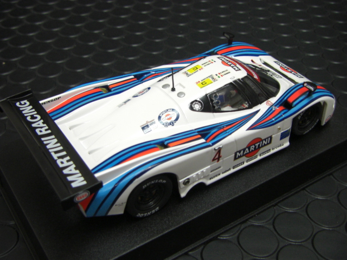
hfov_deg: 40.4
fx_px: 471
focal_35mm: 47
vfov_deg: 30.9
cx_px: 174
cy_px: 130
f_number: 3.6
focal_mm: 7.9
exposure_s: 1/30
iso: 200
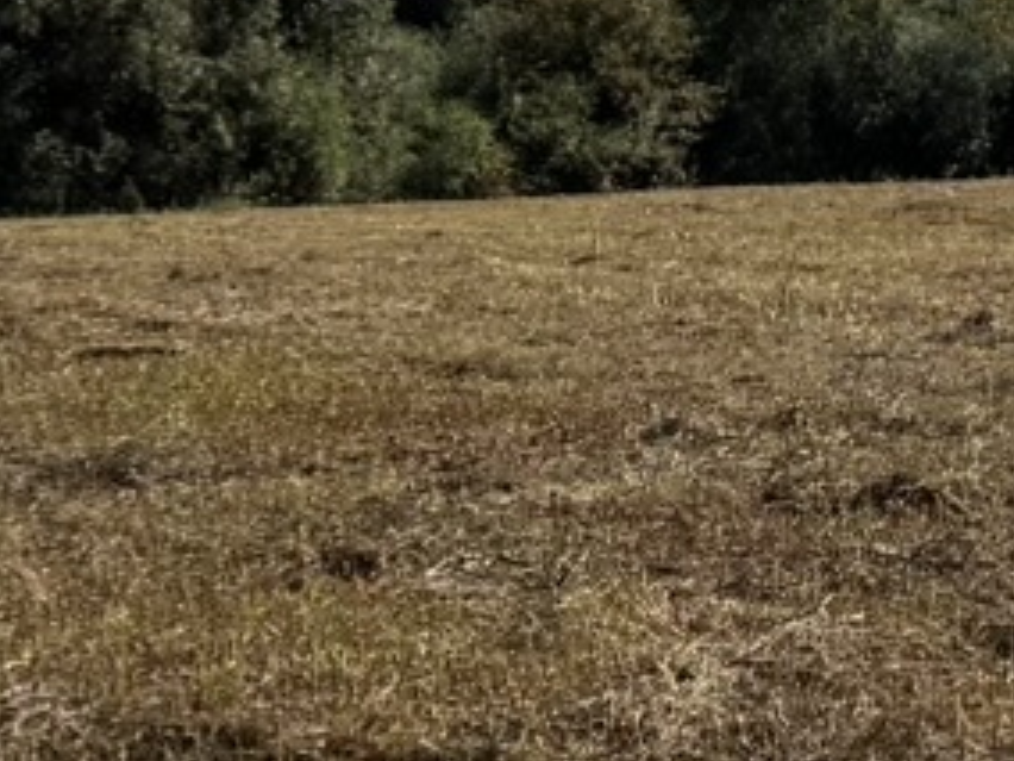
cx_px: 736
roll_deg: +1.0
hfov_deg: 11.4
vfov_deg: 8.6
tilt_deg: -2.8
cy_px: 404
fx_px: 5068
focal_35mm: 173
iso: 80
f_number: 1.78
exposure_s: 1/5714
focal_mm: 6.76
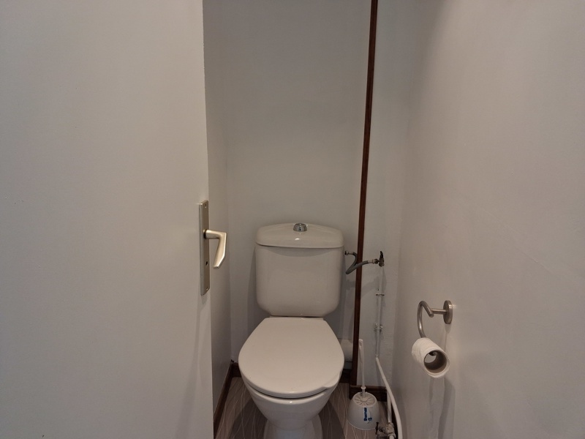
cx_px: 292
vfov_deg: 51.4
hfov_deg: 65.3
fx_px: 456
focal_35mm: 27
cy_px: 220
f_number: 1.8
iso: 100
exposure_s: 1/100
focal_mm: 4
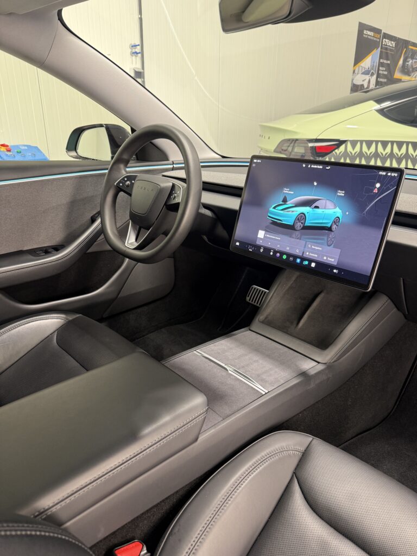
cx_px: 208
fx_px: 385
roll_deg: -0.4
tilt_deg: -22.6
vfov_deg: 71.6
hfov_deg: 56.8
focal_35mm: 24
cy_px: 278
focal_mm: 6.76
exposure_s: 1/50
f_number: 1.78
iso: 160
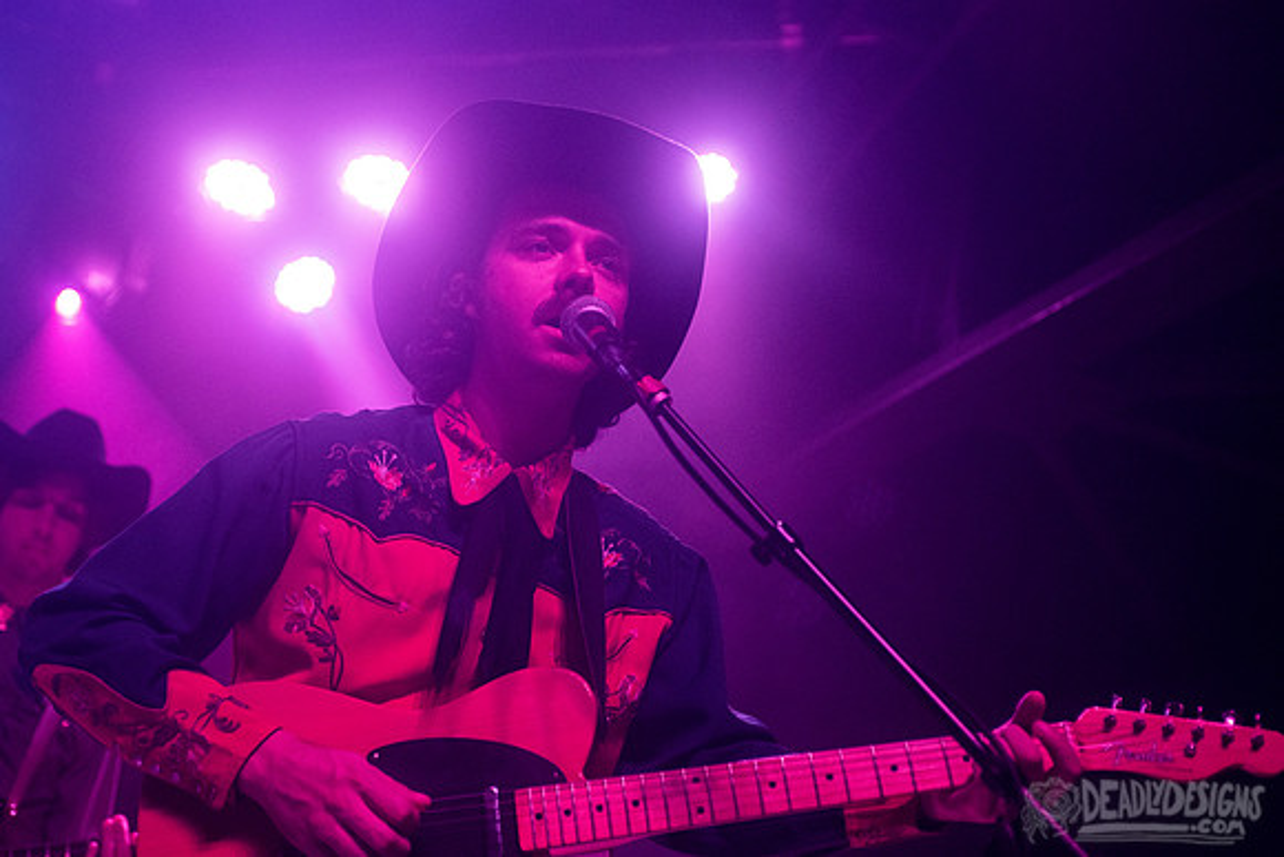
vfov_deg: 23.7
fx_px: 2043
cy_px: 385
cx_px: 577
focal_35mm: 57
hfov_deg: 34.9
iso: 3200
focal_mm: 52
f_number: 3.2
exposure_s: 1/125
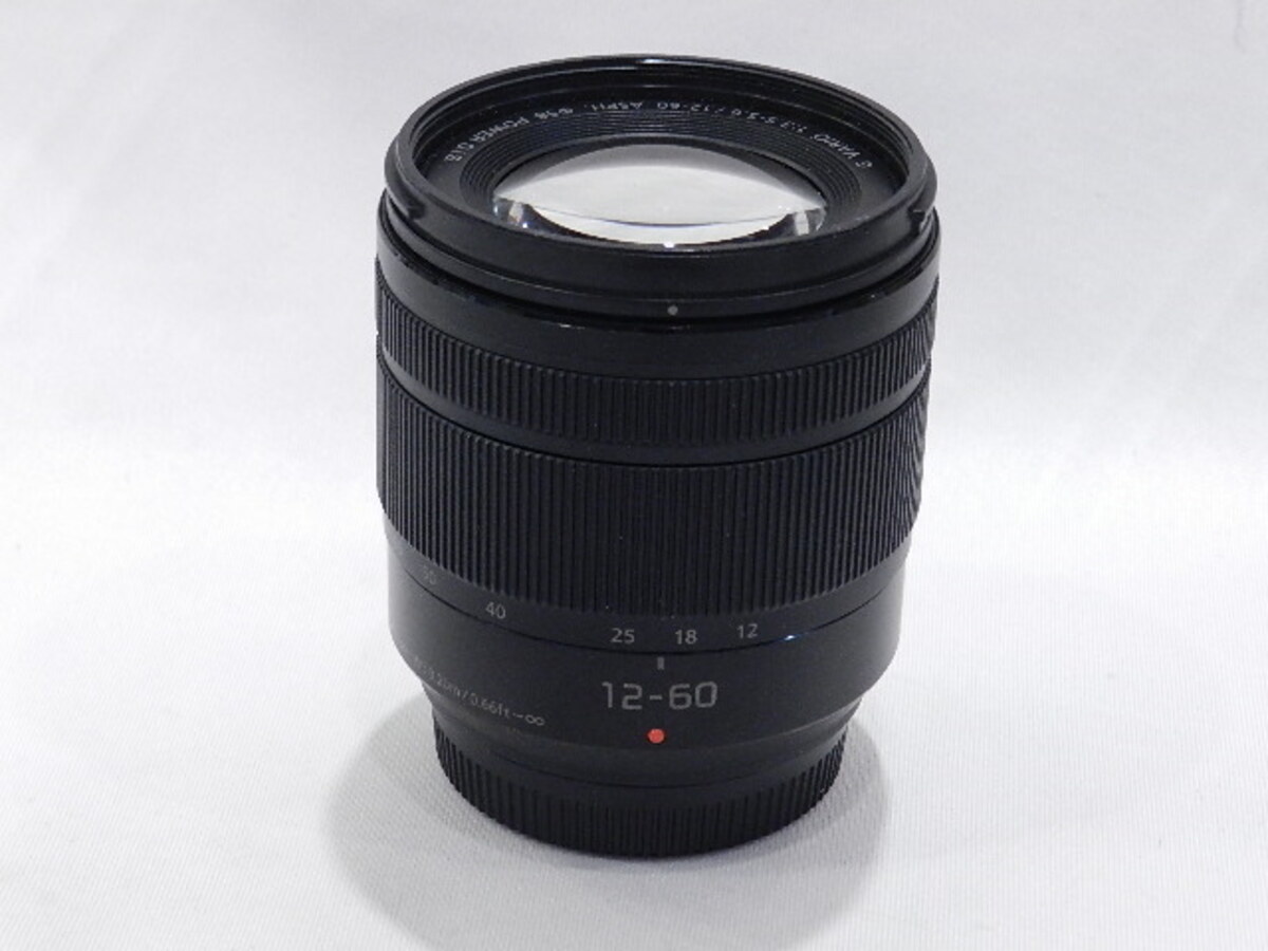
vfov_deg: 17.6
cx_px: 634
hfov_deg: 23.3
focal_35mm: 84
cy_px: 476
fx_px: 3077
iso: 800
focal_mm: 14.9
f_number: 4.4
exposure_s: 1/50
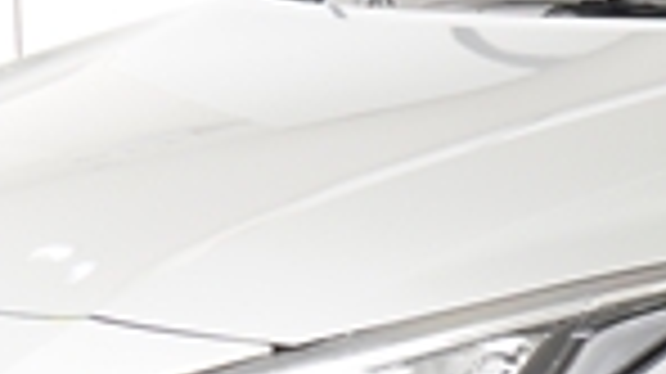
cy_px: 340
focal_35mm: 348
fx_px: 6141
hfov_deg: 6.0
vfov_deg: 3.5
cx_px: 1372
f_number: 3.5
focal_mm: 32
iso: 200
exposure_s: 1/80
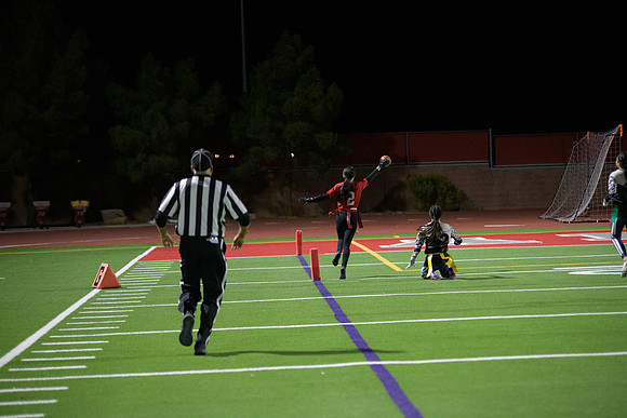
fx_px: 2125
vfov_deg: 11.2
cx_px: 314
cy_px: 209
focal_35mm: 122
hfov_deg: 16.8
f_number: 2.8
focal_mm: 122
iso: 5000
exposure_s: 1/640
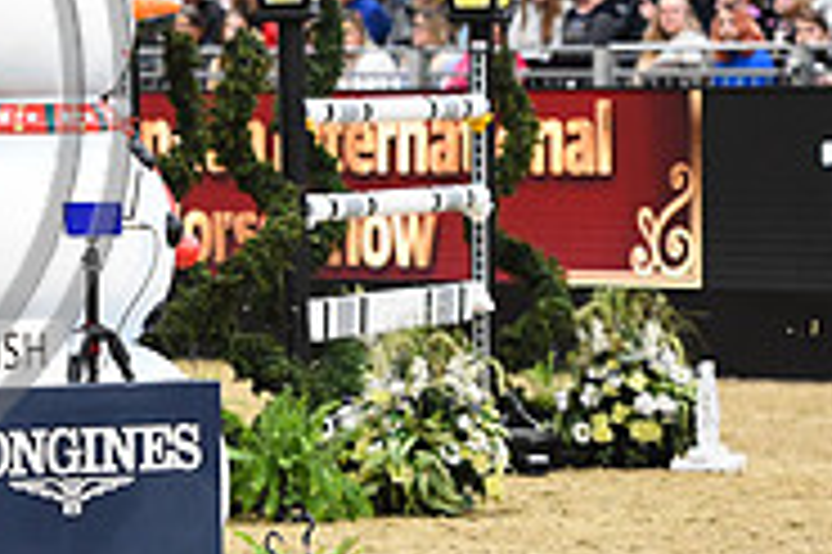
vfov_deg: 3.4
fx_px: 9398
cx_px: -382
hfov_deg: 5.0
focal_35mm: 407
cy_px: 32
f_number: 3.5
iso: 5000
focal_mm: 130
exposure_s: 1/800
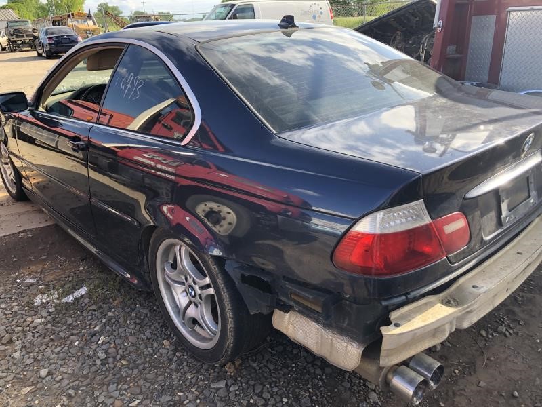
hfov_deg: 63.4
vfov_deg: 49.7
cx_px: 271
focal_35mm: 28
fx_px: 438
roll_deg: +2.9
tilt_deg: -22.6
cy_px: 204
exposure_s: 1/414
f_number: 1.8
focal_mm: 3.99
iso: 20
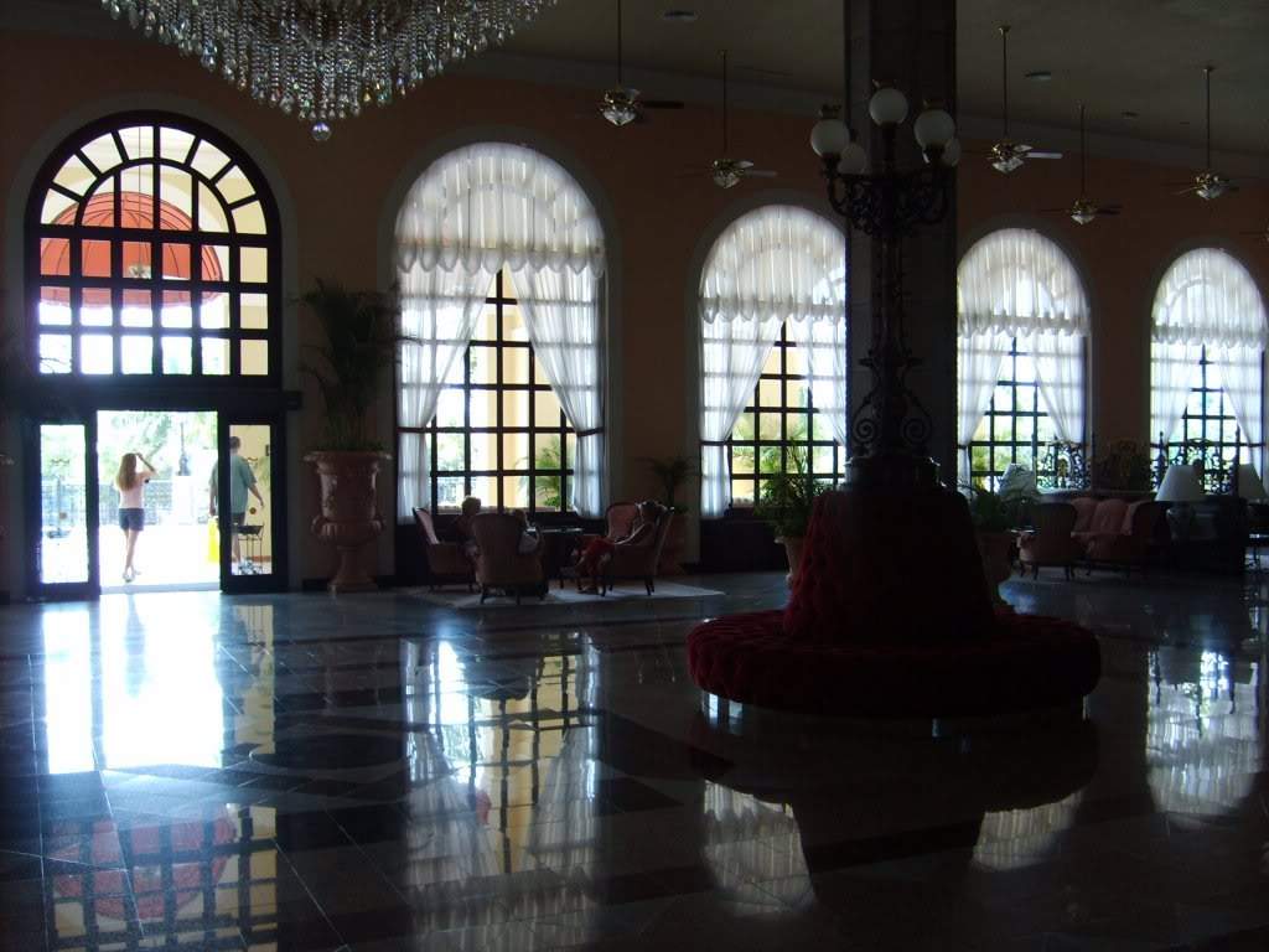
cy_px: 476
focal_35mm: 35
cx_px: 634
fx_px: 1283
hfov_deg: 52.6
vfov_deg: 40.7
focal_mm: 5.8
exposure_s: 1/45
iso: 50
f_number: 2.8
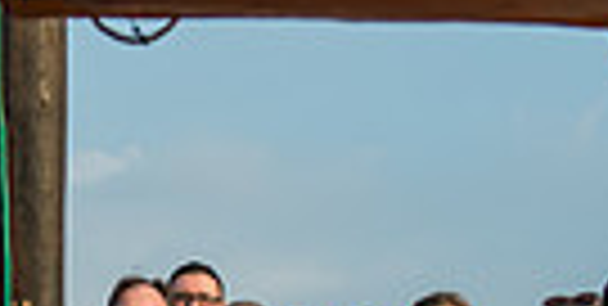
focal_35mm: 175
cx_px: 36
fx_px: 2753
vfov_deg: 6.3
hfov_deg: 12.5
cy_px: 411
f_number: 2.8
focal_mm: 38
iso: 100
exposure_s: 1/400
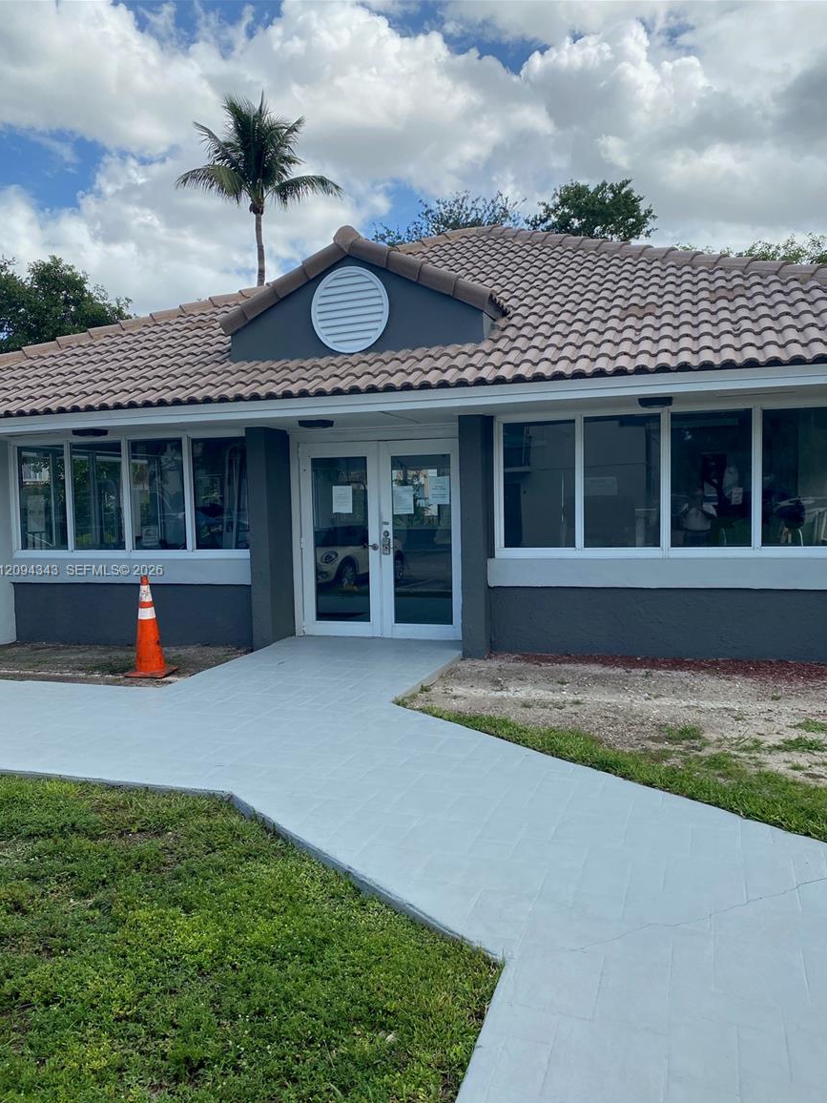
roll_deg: +0.9
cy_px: 572
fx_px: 860
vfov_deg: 65.3
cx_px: 416
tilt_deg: -2.4
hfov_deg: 51.4
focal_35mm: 27
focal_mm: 4.25
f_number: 1.8
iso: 32
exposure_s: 1/1653
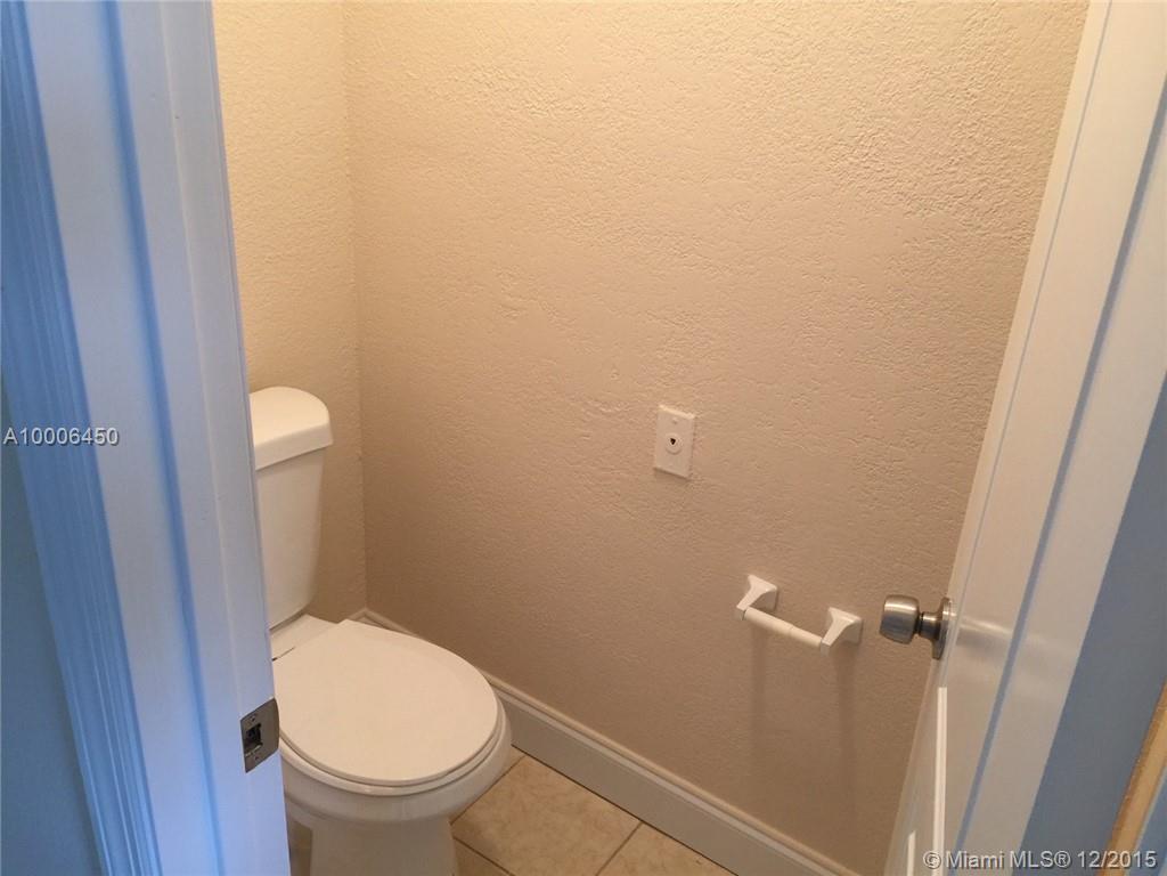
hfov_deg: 61.7
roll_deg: -3.5
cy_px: 438
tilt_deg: -23.6
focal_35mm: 29
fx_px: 978
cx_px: 584
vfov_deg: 48.2
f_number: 2.2
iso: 40
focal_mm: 4.15
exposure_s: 1/15
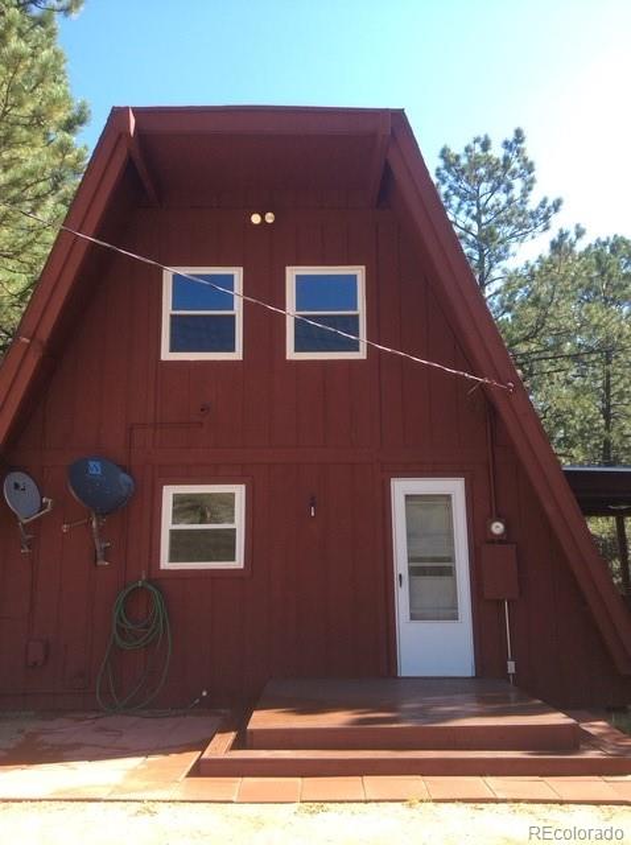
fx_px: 804
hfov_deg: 42.8
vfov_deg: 55.4
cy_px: 422
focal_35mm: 33
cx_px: 316
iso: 32
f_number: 2.4
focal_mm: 3.3
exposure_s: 1/336
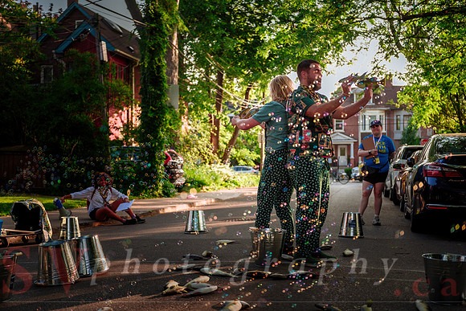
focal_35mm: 48
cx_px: 233
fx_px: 620
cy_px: 156
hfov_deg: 41.2
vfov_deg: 28.1
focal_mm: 30.4
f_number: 1.8
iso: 500
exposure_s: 1/1000
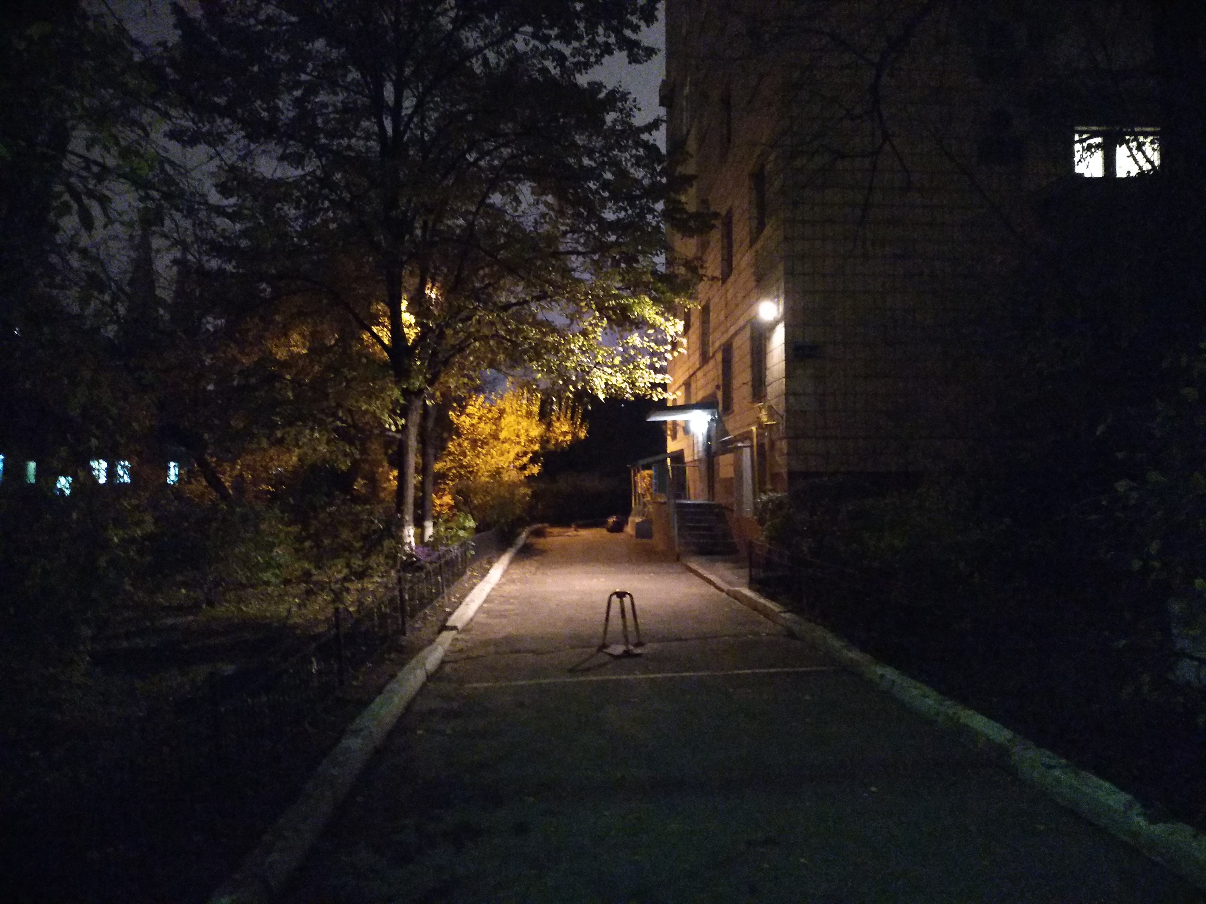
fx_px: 836
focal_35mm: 24
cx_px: 603
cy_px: 452
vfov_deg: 56.8
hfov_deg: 71.6
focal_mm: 3.94
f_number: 1.9
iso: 4851
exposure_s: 1/14
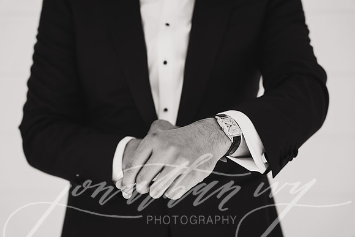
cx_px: 178
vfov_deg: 19.5
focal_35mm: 70
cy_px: 118
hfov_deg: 28.8
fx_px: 690
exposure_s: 1/250
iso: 100
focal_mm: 70
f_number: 3.5
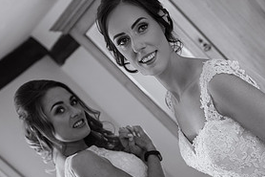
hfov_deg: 26.2
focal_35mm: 73
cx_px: 270
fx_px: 537
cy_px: 114
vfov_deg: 18.6
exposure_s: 1/100
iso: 250
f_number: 2.5
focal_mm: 35
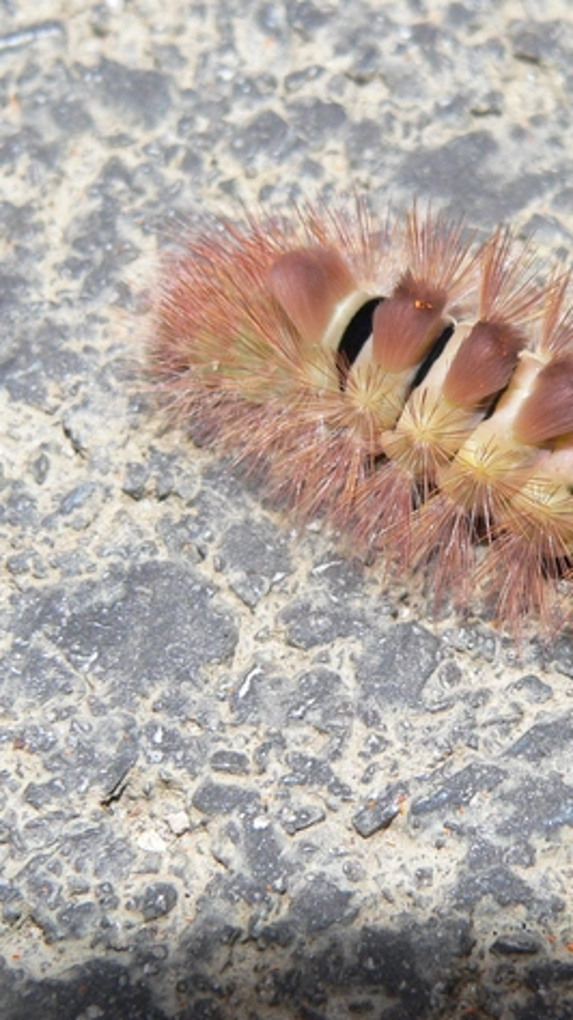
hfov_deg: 11.4
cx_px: 435
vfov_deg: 20.2
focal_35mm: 106
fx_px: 2868
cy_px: 508
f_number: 4
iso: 100
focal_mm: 12
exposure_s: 1/60
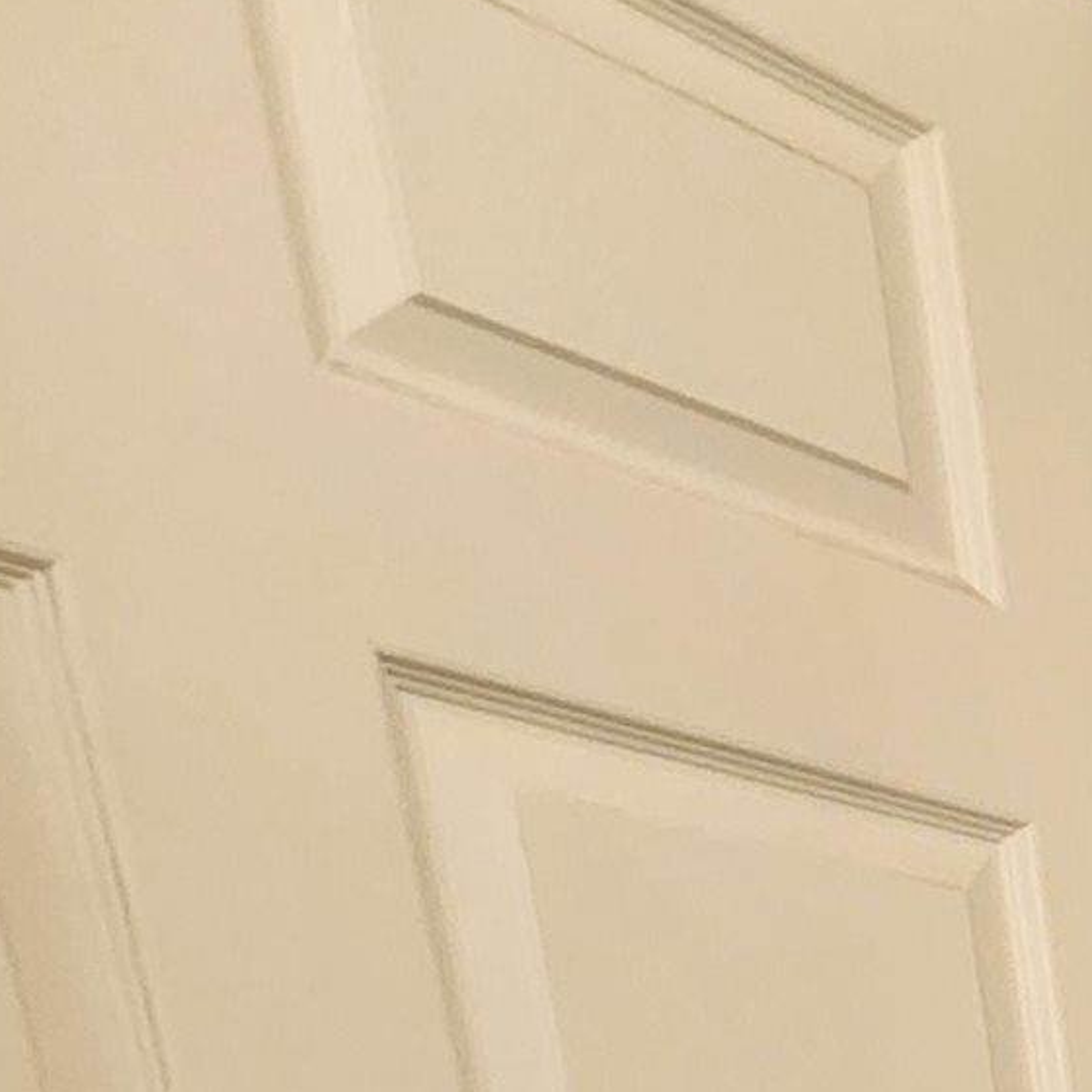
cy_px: 2131
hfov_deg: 14.5
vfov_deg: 18.7
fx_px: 2248
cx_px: 2720
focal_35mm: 63
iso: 400
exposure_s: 1/40
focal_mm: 2.2
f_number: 2.2
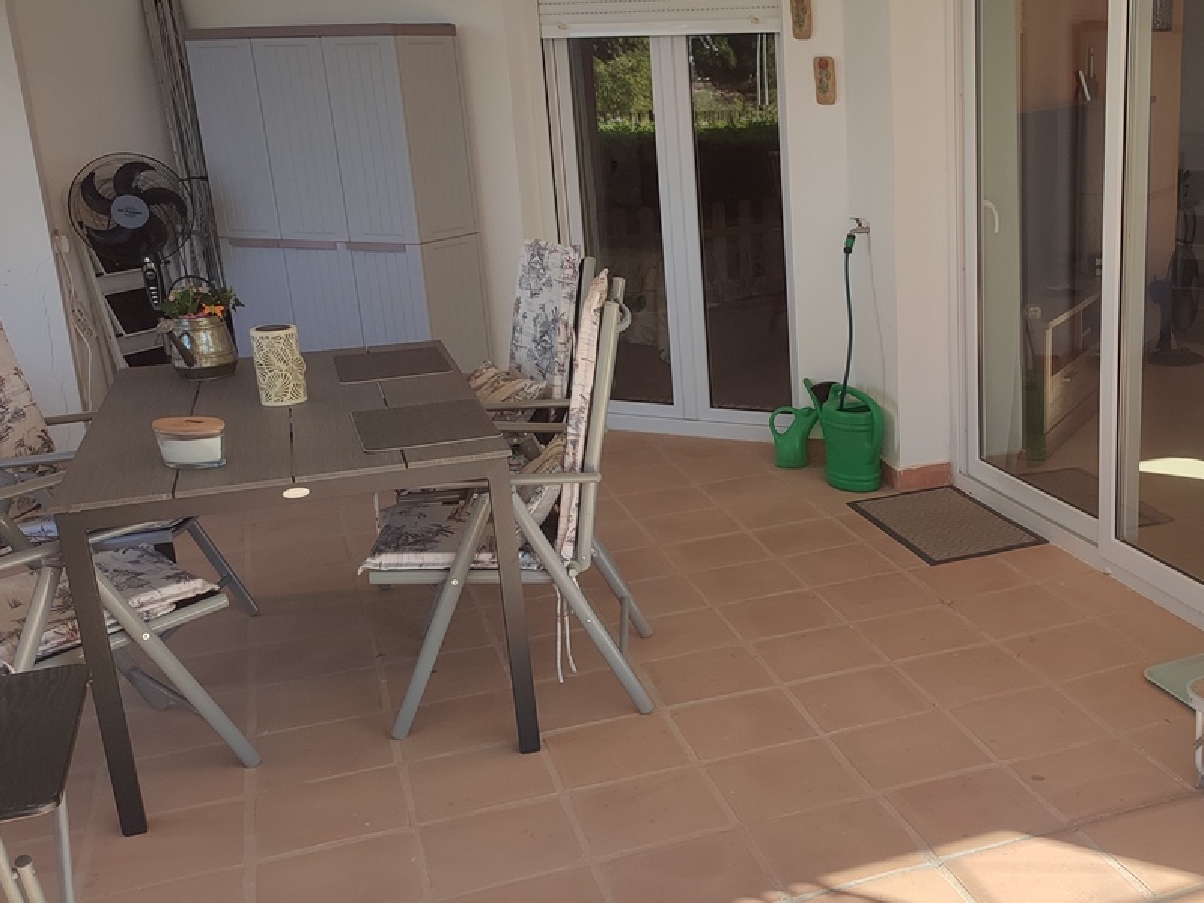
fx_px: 1391
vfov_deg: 35.9
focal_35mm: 40
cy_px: 476
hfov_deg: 45.1
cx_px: 915
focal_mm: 6.04
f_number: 1.9
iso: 50
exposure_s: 1/345
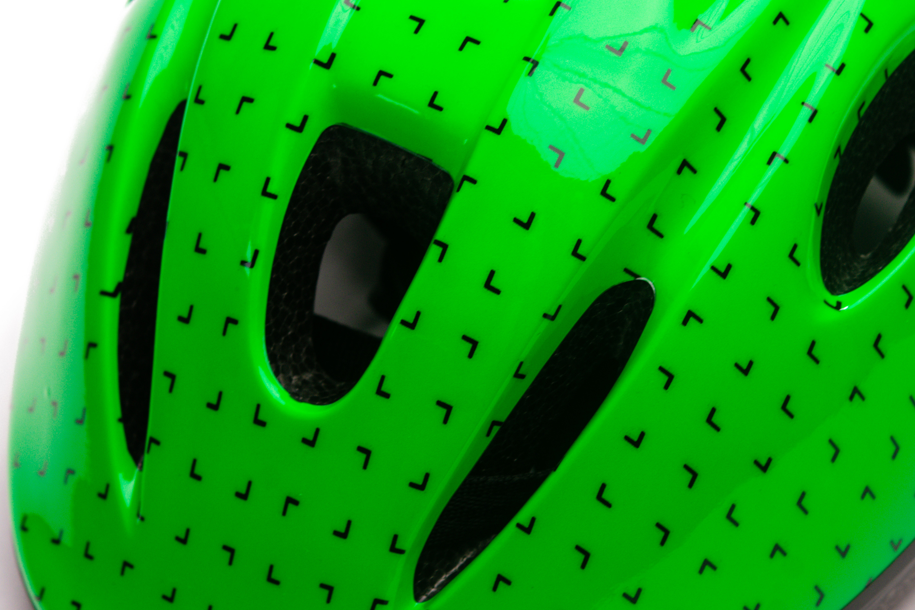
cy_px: 211
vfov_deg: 10.2
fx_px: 3406
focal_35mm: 134
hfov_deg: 15.3
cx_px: 617
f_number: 6.3
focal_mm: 60
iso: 100
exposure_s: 1/80
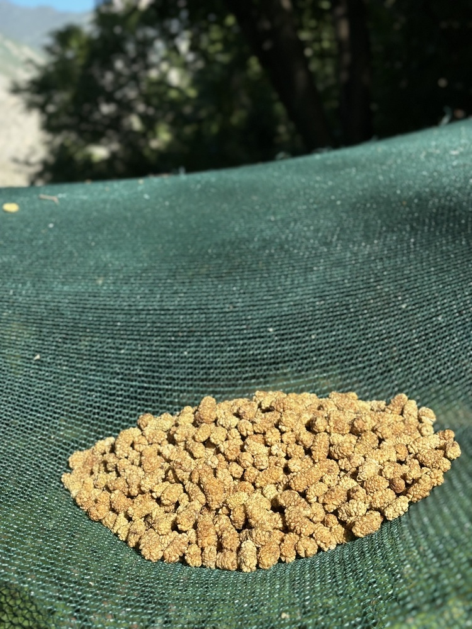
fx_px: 945
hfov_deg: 28.0
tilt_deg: -7.8
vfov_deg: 36.8
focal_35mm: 52
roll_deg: +4.2
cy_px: 314
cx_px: 236
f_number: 1.6
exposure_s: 1/2193
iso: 32
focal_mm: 5.96
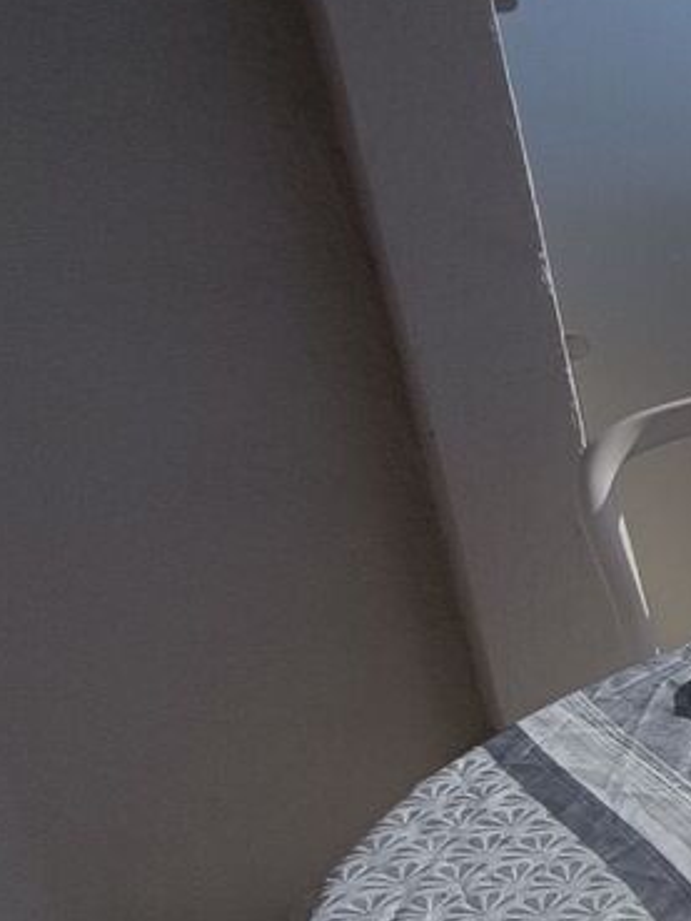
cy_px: 569
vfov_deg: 36.6
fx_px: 1383
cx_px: 1444
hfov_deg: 17.7
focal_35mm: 52
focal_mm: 1.66
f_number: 2.2
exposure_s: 1/2915
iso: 54
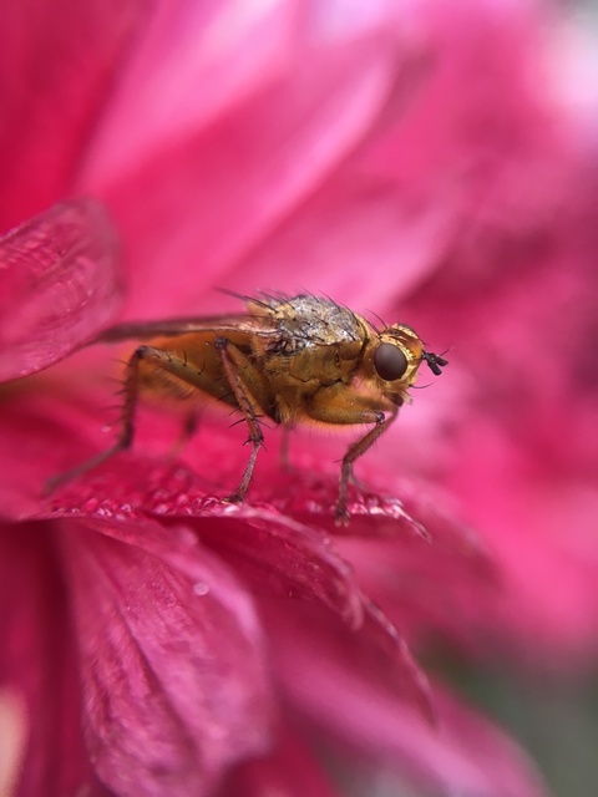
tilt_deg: -63.7
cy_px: 398
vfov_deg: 61.7
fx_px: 668
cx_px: 299
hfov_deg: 48.2
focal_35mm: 29
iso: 40
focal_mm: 4.15
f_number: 2.2
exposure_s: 1/33
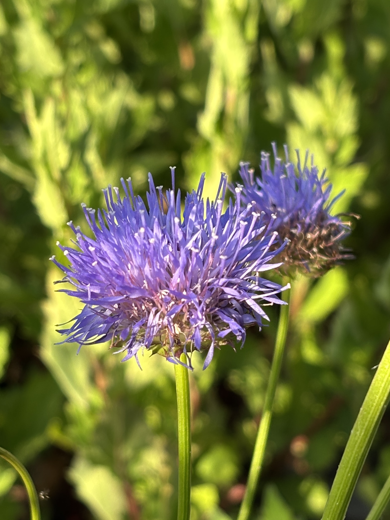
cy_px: 274
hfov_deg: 25.2
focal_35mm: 58
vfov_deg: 33.2
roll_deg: +4.3
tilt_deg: -20.4
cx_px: 196
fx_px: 871
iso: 32
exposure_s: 1/240
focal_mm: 5.96
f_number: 1.6
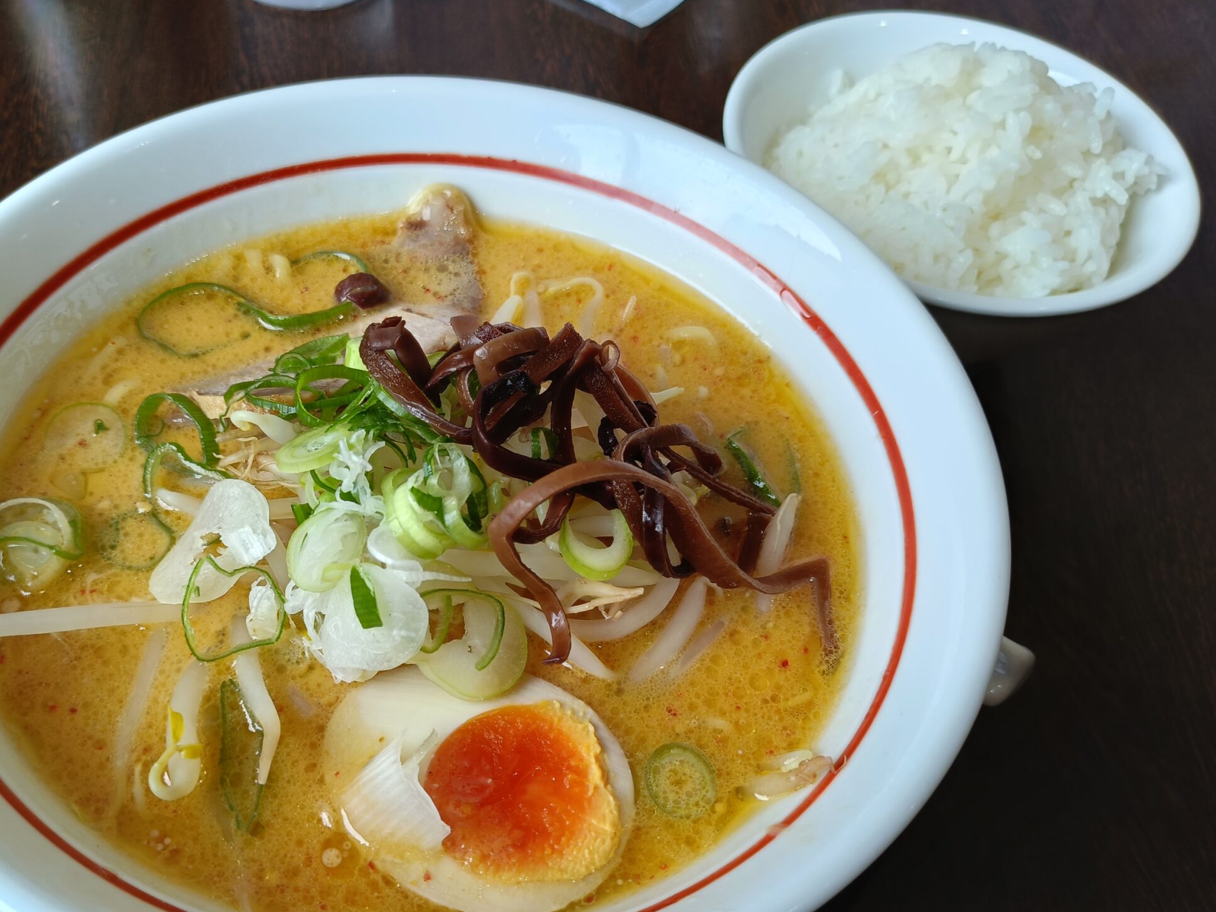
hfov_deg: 55.1
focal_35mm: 33
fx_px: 1159
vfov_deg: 42.9
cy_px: 519
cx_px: 512
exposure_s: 1/120
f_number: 1.7
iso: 125
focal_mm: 4.7
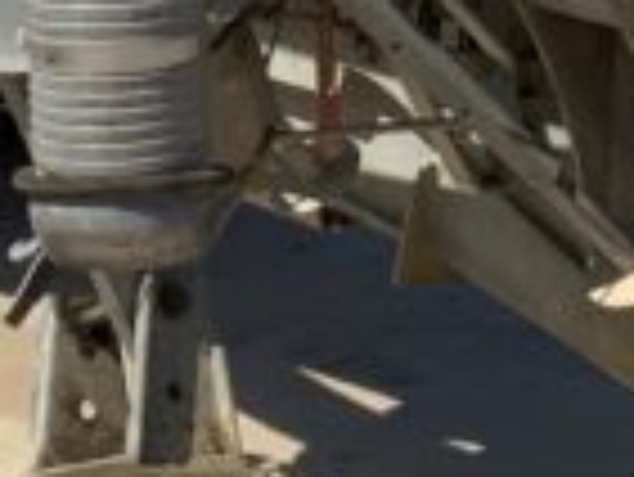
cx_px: 558
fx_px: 3849
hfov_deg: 9.4
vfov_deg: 7.0
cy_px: -292
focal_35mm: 210
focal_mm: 3
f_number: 1.8
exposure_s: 1/2538
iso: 16
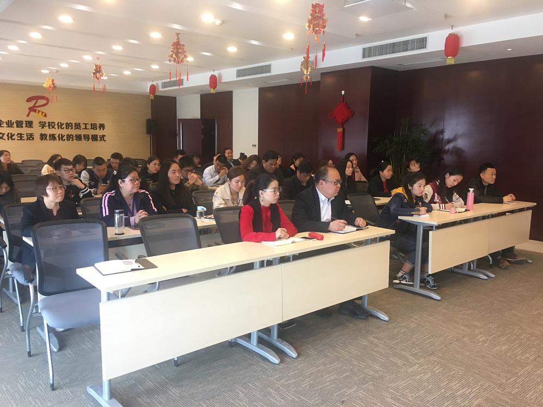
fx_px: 455
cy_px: 204
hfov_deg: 61.7
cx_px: 272
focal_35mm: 29
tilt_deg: -7.0
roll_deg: -0.6
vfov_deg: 48.2
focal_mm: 4.15
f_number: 2.2
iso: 100
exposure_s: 1/33
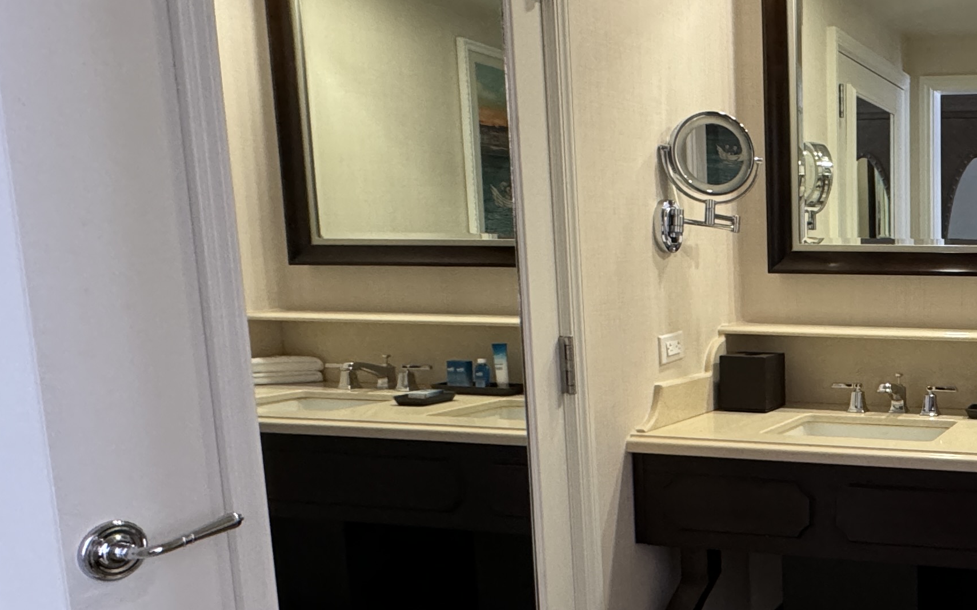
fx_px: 932
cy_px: 386
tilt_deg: -8.8
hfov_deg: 46.1
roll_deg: -0.9
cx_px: 984
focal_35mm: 35
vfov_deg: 36.0
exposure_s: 1/60
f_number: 2.2
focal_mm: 2.22
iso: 400
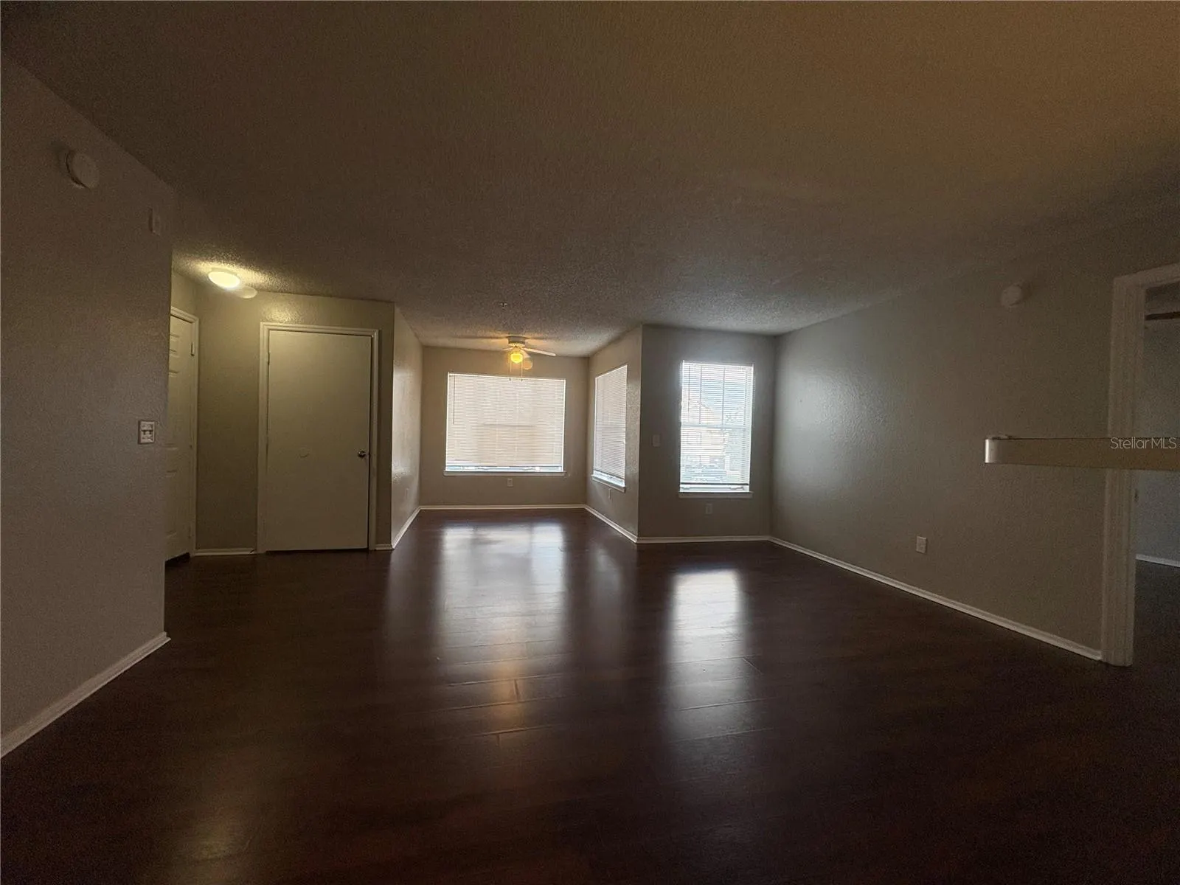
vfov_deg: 85.7
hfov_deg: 102.1
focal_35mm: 14
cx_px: 590
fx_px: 477
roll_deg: -1.2
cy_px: 442
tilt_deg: +0.1
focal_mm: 2.22
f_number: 2.2
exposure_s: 1/120
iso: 320
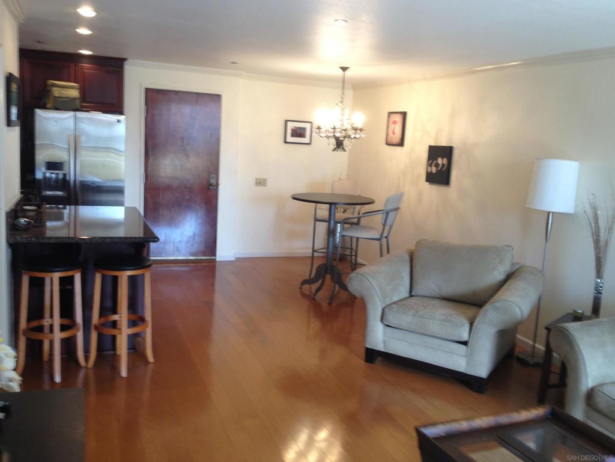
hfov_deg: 52.6
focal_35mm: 35
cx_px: 308
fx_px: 622
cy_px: 231
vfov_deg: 40.7
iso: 50
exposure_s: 1/24
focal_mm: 4.28
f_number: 2.4
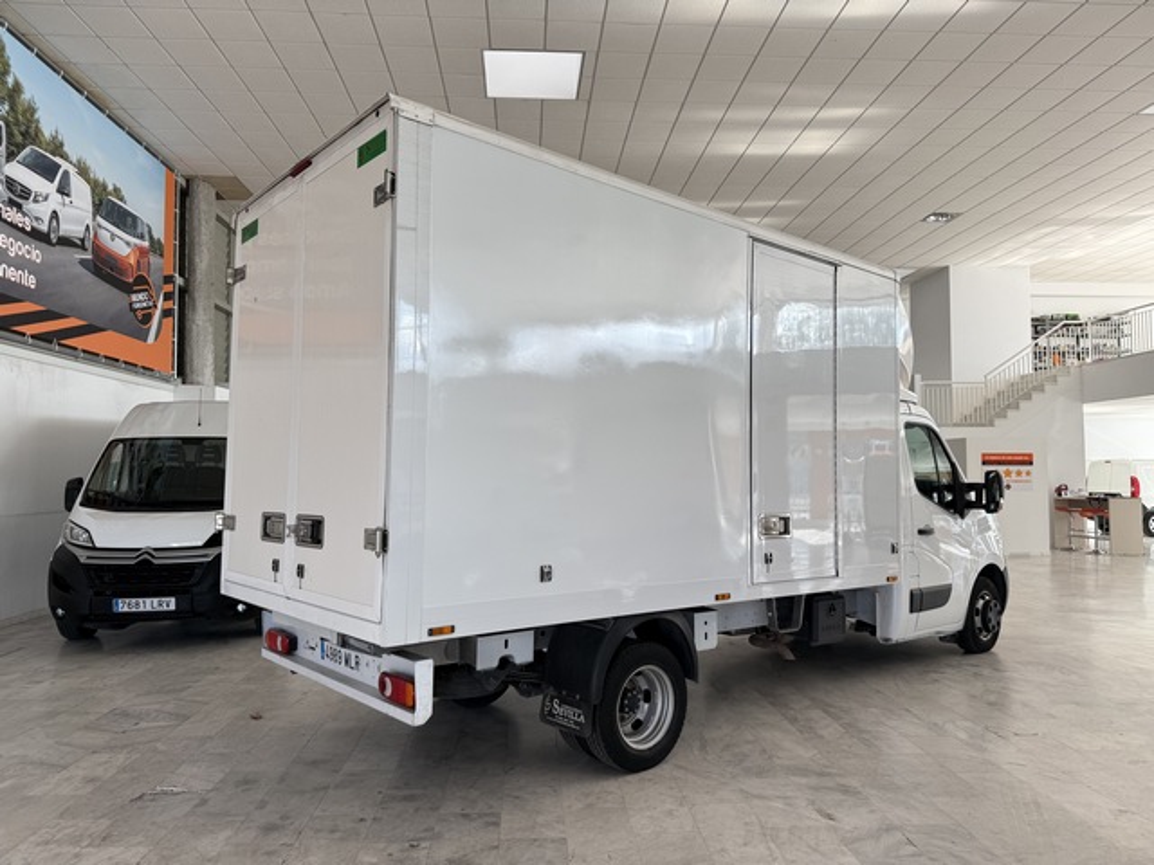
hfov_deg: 71.6
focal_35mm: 24
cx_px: 577
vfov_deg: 56.8
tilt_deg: +2.7
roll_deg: +0.3
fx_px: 800
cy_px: 432
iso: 80
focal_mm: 6.76
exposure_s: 1/372
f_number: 1.78
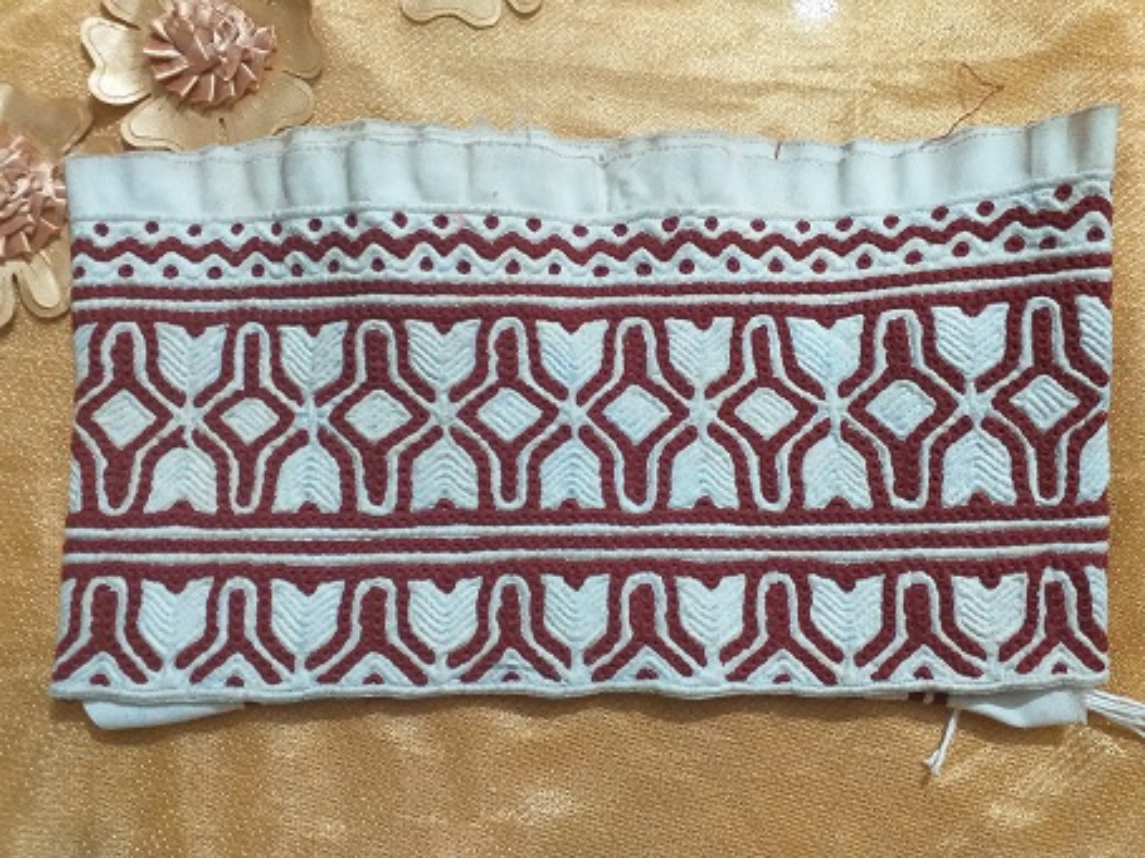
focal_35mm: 26
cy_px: 429
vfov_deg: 53.0
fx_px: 860
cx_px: 572
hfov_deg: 67.3
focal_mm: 3.6
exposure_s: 1/24
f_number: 1.9
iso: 250
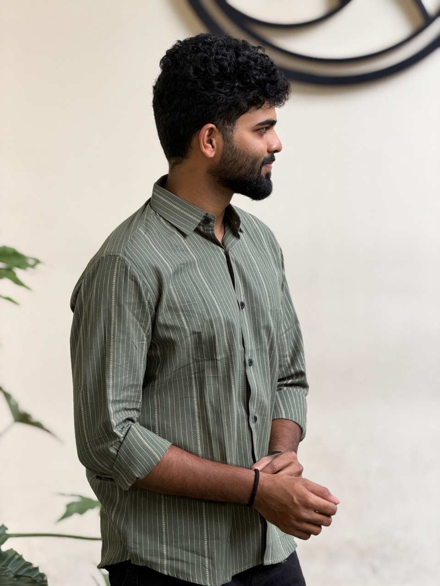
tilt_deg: -2.9
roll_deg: -0.2
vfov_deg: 19.6
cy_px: 293
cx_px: 220
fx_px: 1695
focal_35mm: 100
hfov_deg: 14.8
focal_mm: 16.89
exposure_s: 1/121
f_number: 2.8
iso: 50
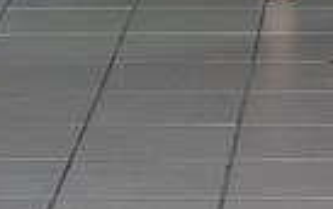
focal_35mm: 374
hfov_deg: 5.6
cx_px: 258
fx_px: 3398
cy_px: -260
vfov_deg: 3.5
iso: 1250
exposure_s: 1/160
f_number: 5
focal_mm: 112
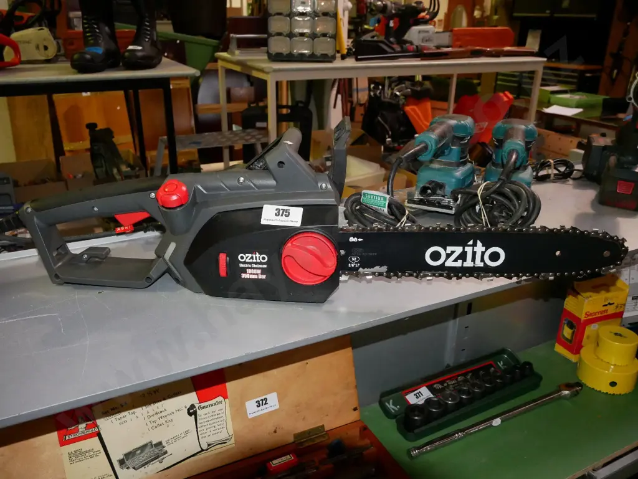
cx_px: 319
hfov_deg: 59.9
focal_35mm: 30
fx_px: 553
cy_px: 240
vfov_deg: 46.8
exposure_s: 1/125
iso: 3200
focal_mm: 15
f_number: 5.6
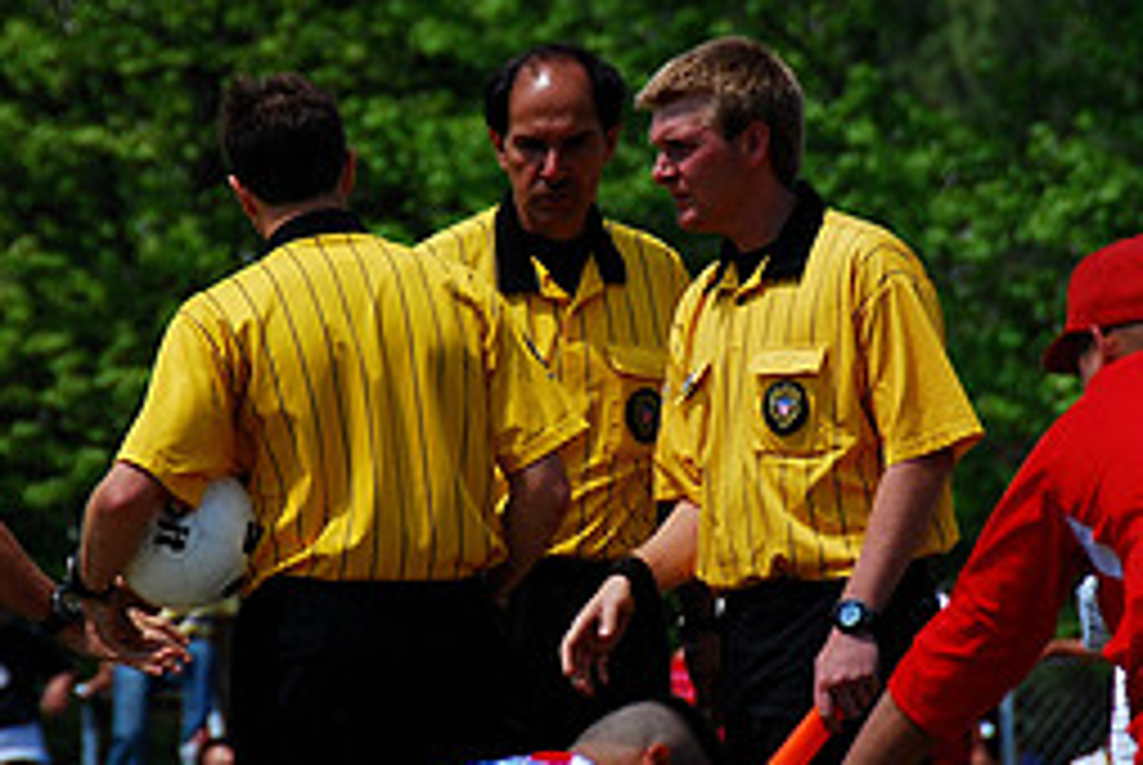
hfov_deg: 3.0
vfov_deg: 2.0
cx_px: 540
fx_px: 21773
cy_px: 392
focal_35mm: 685
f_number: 5.6
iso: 100
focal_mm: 200
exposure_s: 1/500
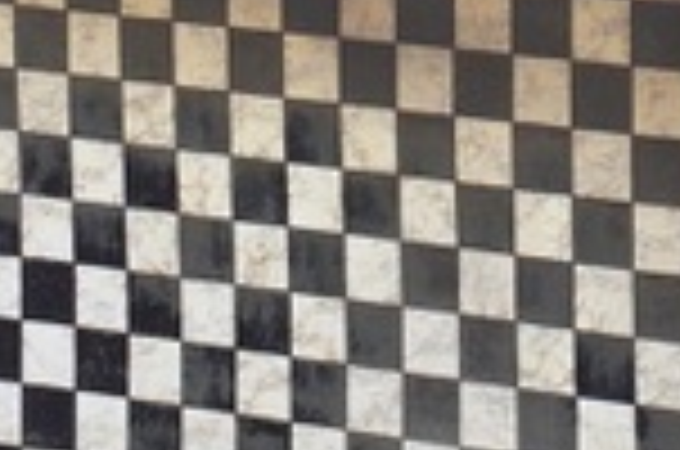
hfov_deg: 9.9
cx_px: 988
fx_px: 3808
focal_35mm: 202
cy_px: -781
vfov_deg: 6.3
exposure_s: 1/350
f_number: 4.5
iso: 200
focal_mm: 18.3
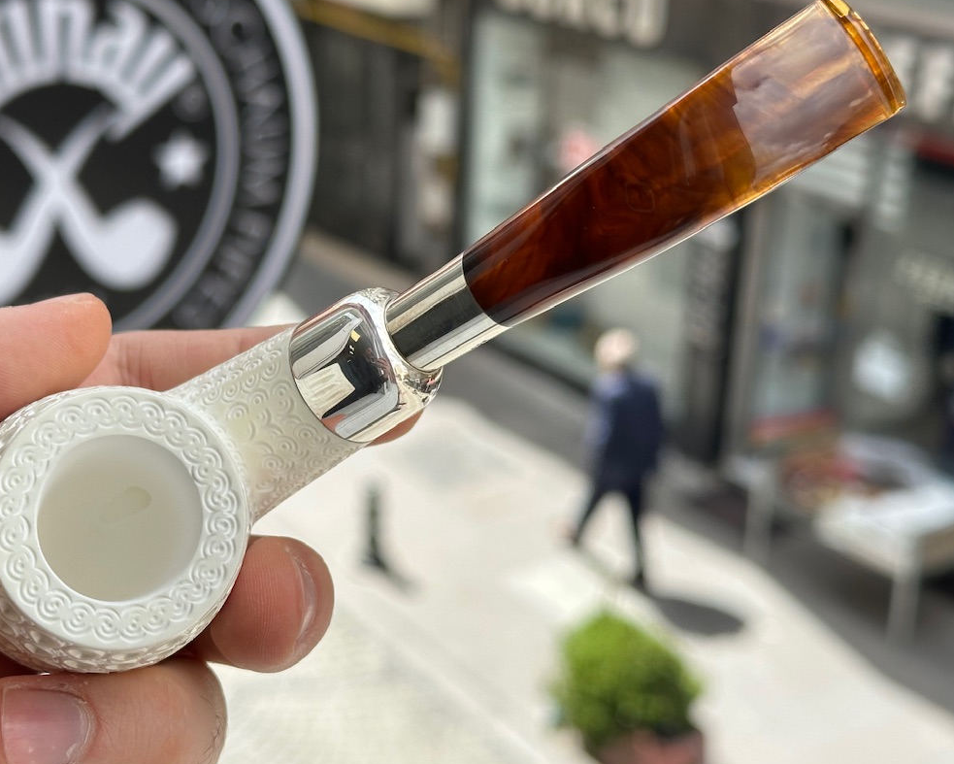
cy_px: 343
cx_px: 371
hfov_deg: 30.8
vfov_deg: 25.0
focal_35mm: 61
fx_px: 1723
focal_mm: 6.86
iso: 64
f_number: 1.78
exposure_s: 1/1751
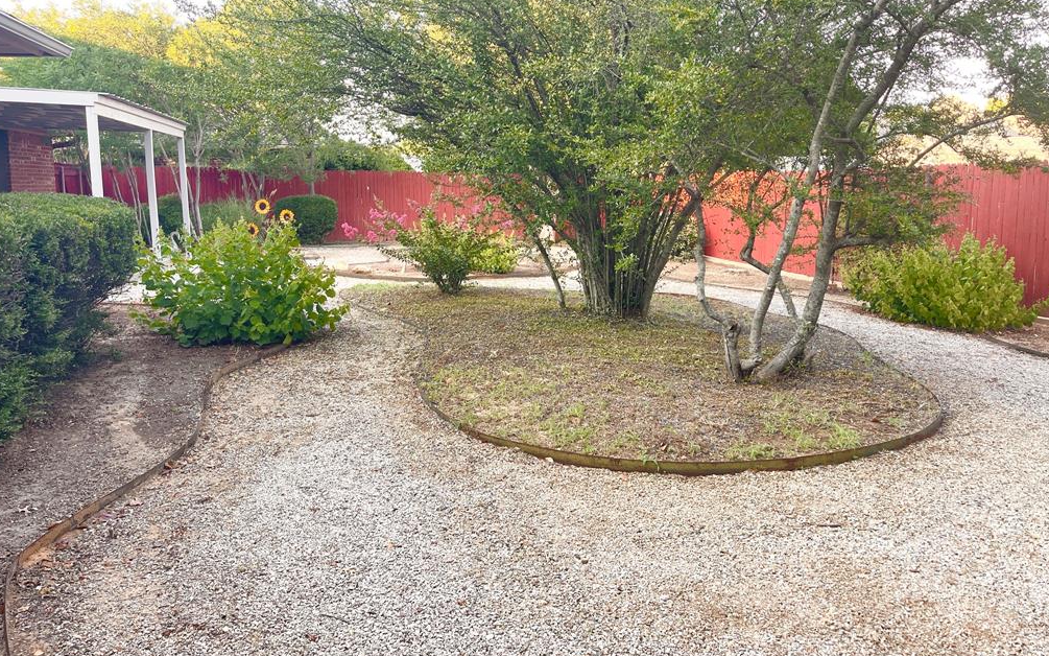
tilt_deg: -7.0
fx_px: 772
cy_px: 267
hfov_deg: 68.4
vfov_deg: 45.8
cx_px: 522
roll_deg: +0.8
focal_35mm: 27
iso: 40
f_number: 1.6
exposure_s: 1/121
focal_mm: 5.1
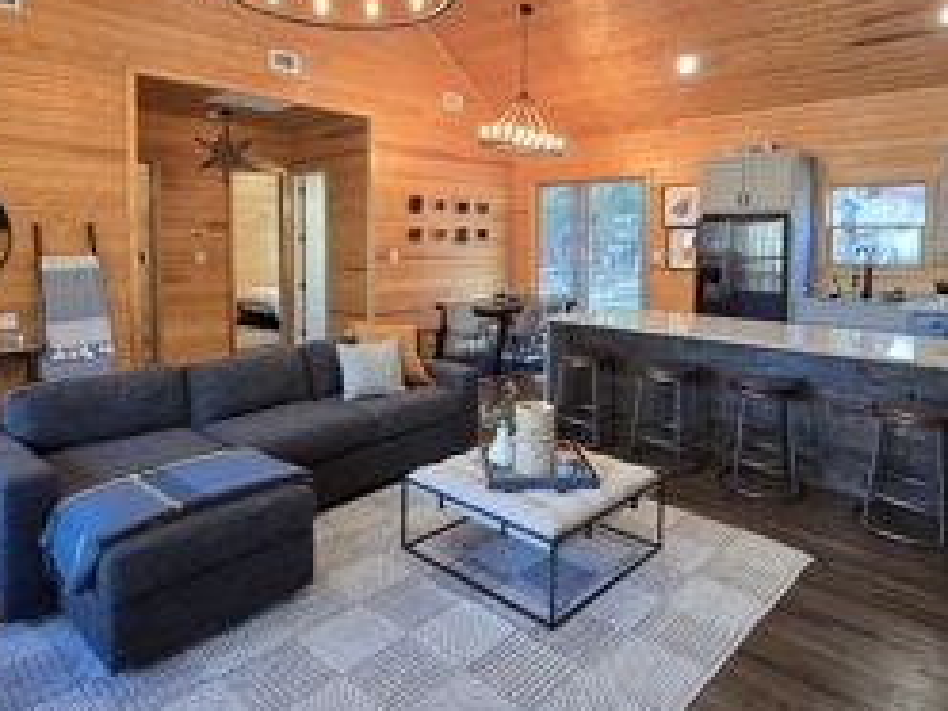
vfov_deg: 62.7
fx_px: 575
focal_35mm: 21
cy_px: 271
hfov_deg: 79.0
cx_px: 466
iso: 320
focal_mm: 2.2
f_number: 2.2
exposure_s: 1/60
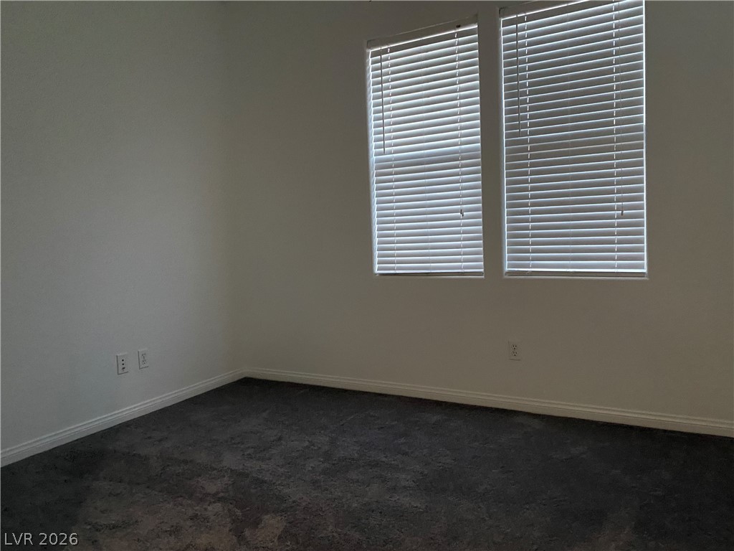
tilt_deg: -2.9
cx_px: 367
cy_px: 276
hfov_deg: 67.3
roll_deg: +3.1
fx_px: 551
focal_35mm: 26
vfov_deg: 53.1
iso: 640
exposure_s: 1/30
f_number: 1.8
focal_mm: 4.25
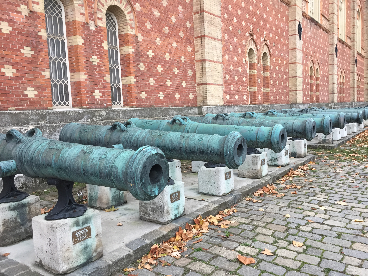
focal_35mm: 29
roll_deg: +4.5
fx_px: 308
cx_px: 184
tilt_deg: -4.1
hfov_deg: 61.7
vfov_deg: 48.2
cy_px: 138
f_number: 2.2
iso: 32
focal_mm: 4.15
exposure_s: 1/33
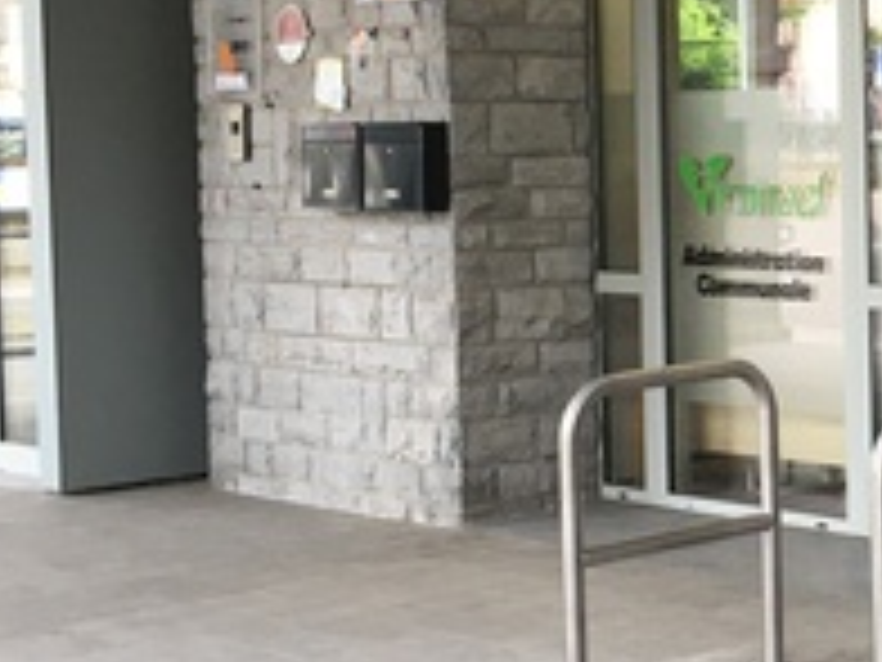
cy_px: 252
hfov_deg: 20.3
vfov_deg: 16.6
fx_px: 2268
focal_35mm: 89
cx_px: 1112
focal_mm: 4.15
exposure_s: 1/33
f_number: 2.2
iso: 25
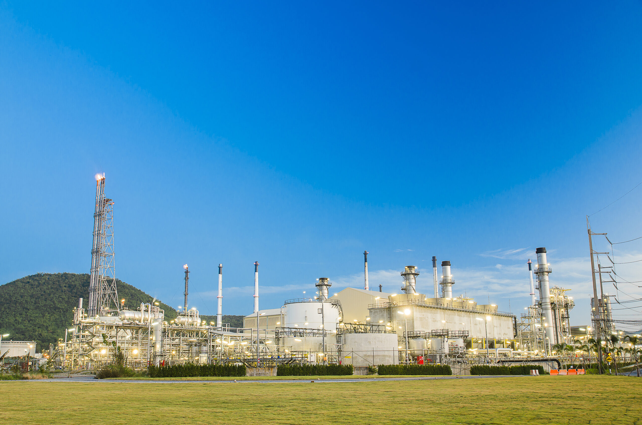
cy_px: 212
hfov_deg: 57.3
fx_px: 587
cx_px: 321
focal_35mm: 33
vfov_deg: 39.8
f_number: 6.3
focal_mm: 22
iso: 100
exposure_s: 3
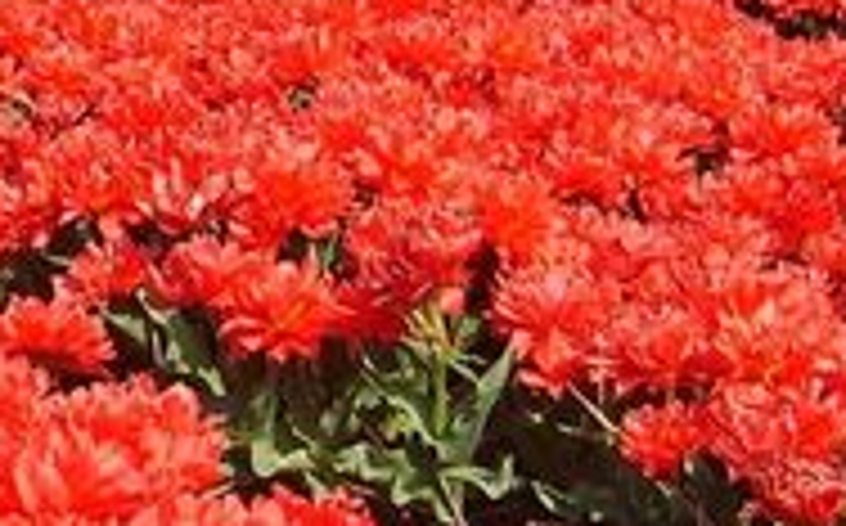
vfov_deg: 7.3
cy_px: 366
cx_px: -288
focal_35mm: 178
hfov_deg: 11.4
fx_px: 4099
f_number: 7.1
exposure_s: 1/180
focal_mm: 7.4
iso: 50
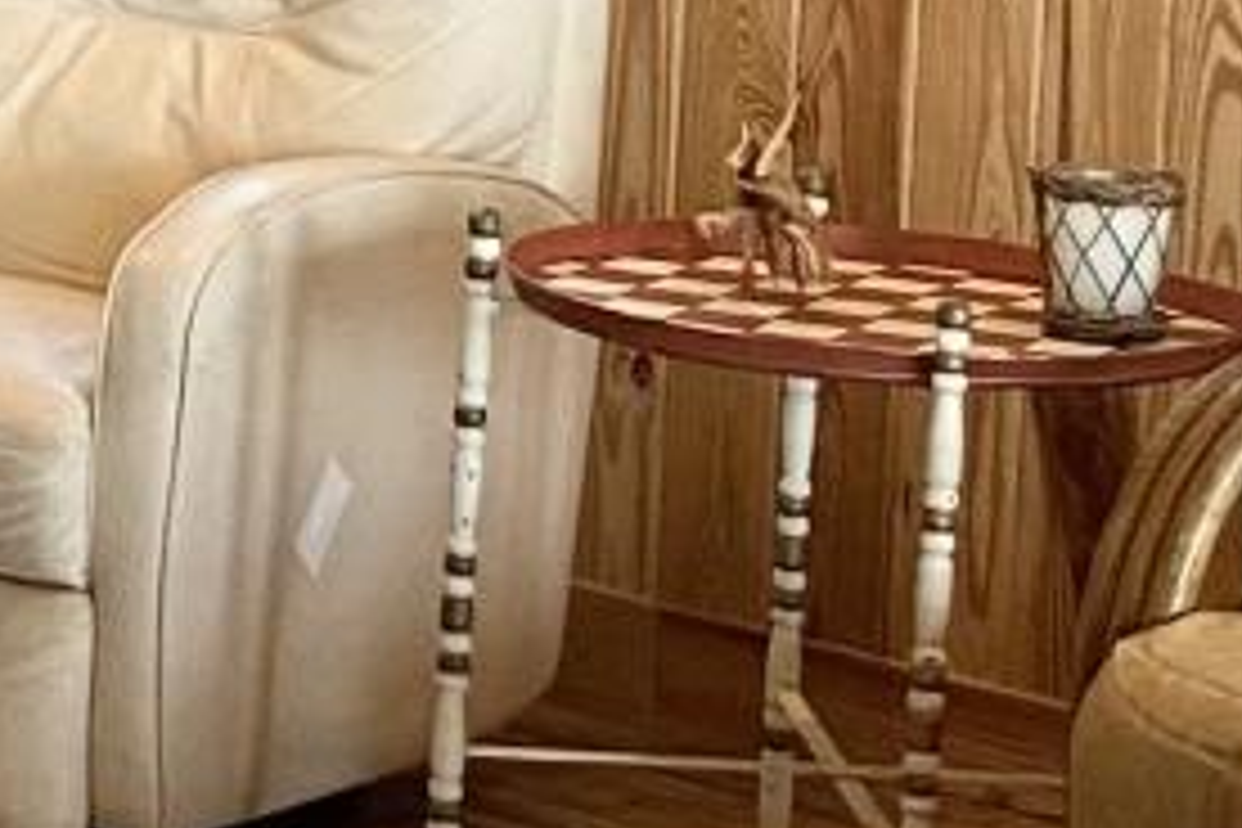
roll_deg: -2.7
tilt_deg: -2.0
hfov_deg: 10.1
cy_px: -562
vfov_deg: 6.9
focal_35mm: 196
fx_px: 6761
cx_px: -639
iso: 125
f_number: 1.8
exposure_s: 1/60
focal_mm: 4.25
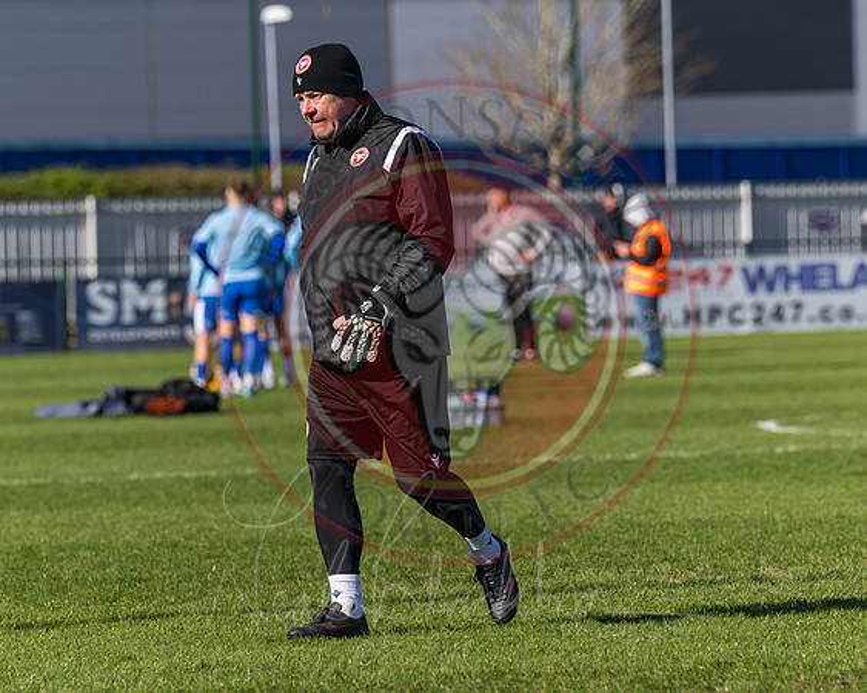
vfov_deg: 5.1
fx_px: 7721
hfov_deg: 6.4
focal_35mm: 301
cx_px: 383
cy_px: 329
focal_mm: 160
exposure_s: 1/2000
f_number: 4
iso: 200
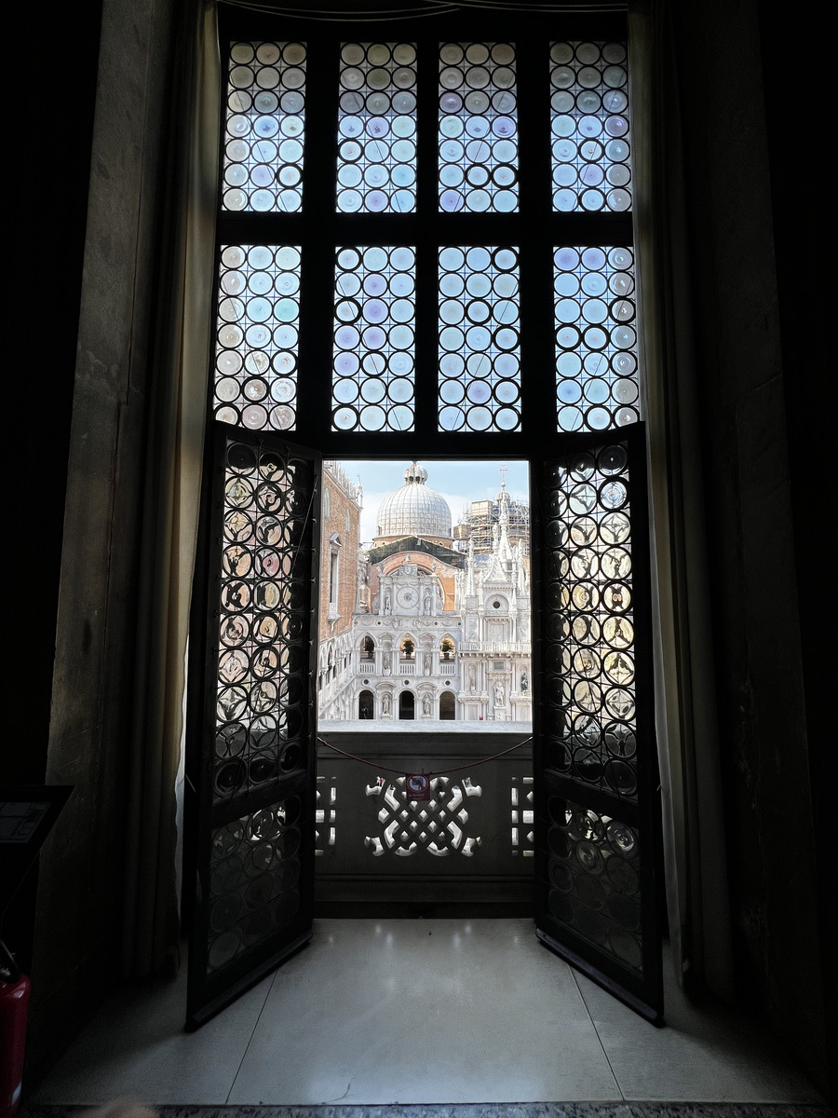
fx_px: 420
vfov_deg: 106.2
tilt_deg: +4.7
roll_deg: -0.6
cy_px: 559
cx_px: 419
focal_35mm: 13
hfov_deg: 89.9
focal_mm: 1.57
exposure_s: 1/797
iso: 32
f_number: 1.8
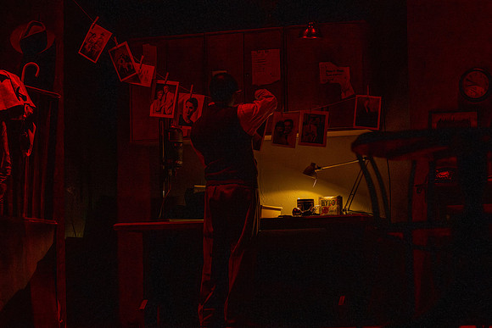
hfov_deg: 18.0
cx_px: 254
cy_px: 164
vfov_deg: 12.1
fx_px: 1551
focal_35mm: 113
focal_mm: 102
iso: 20000
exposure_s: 1/125
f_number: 2.8
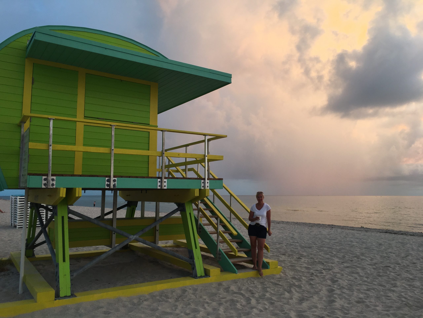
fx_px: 354
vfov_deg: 48.2
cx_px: 212
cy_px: 159
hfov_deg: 61.7
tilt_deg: +6.9
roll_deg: +1.5
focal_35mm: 29
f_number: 2.2
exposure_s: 1/197
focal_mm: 4.15
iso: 25
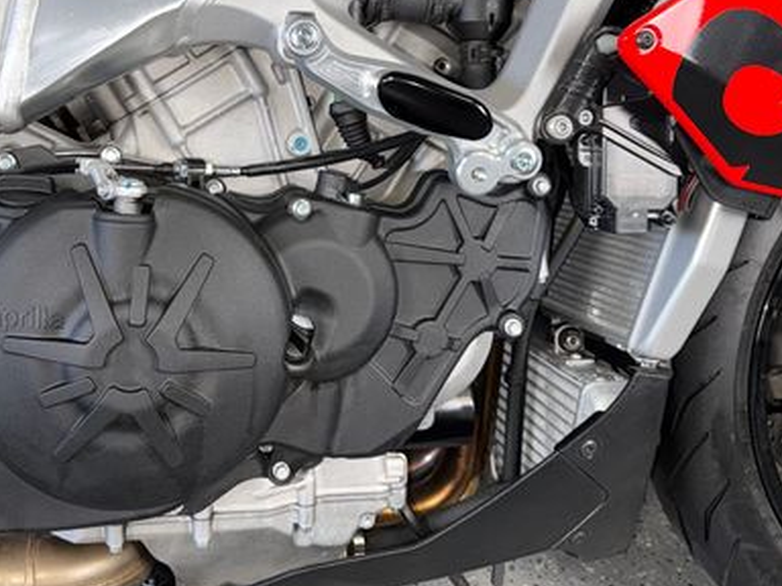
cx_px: 285
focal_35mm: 40
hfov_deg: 46.3
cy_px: 136
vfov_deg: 35.1
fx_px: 904
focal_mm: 6.76
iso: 64
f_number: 1.78
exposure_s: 1/30
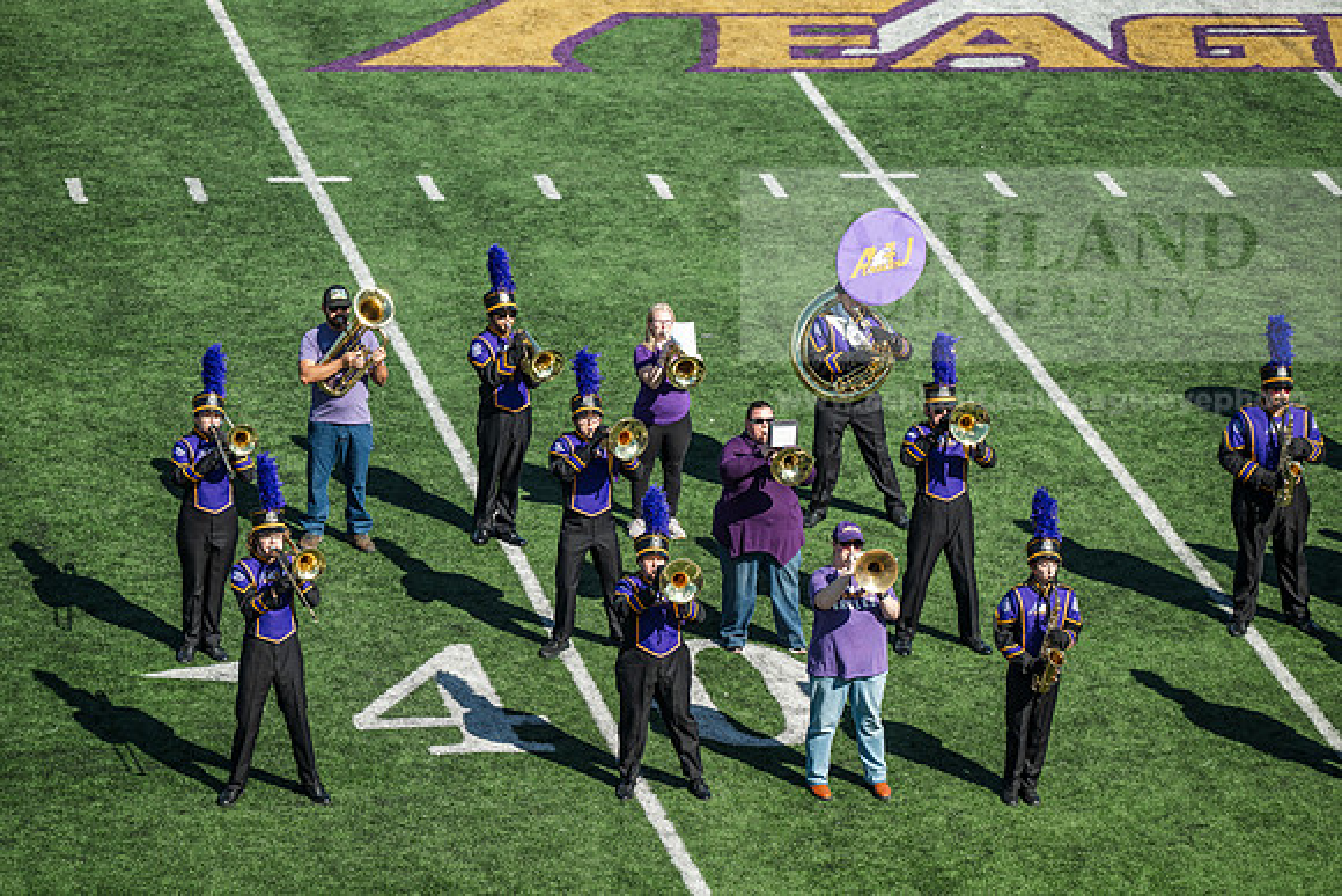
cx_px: 671
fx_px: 6525
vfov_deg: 7.9
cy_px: 448
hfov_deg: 11.7
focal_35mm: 175
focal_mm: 175
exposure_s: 1/1250
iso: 125
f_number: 3.5
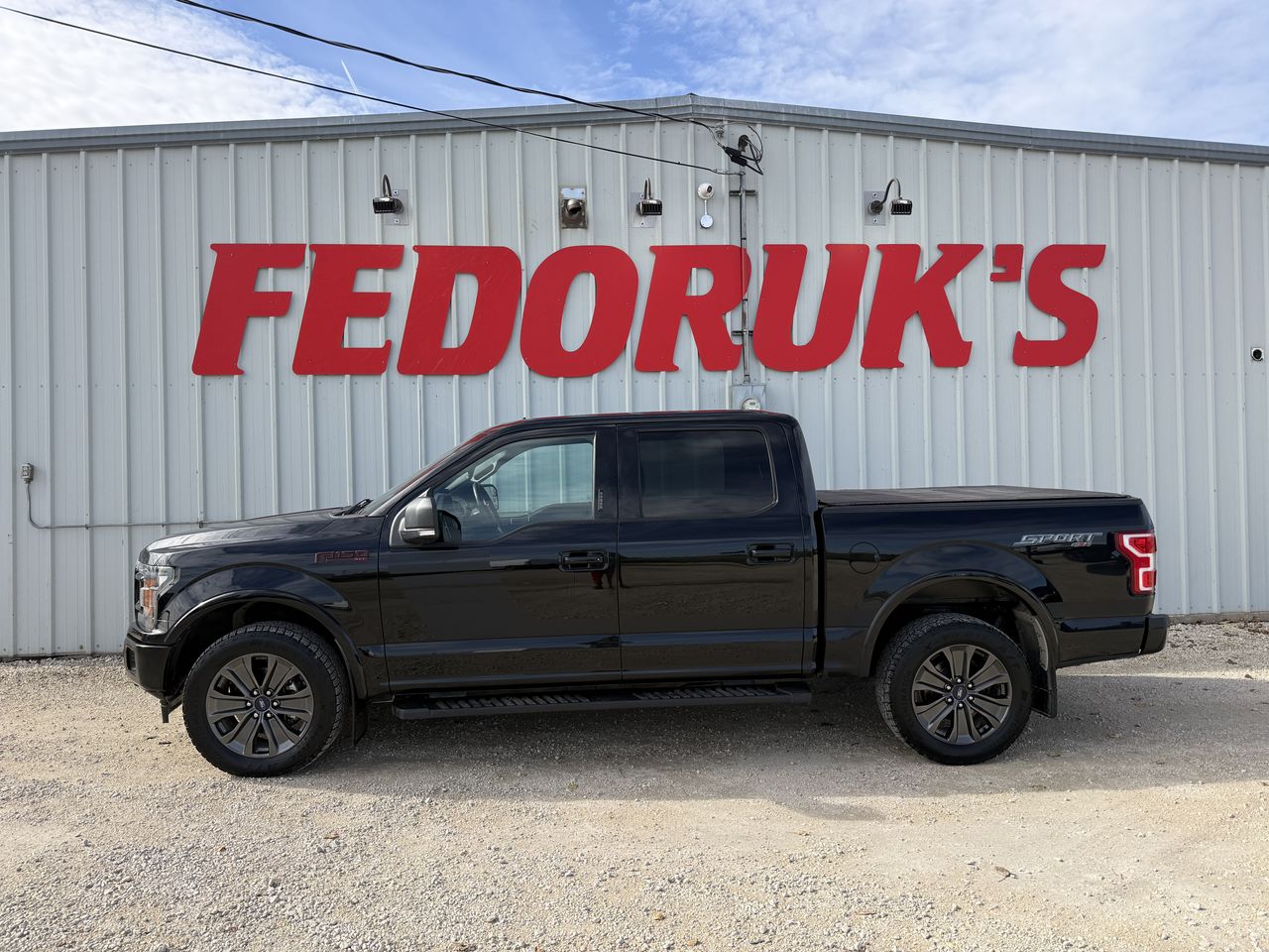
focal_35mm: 24
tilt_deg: -0.2
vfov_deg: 56.8
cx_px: 634
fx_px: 880
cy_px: 476
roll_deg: +1.3
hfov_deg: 71.6
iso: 100
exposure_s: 1/3759
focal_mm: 6.76
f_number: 1.78
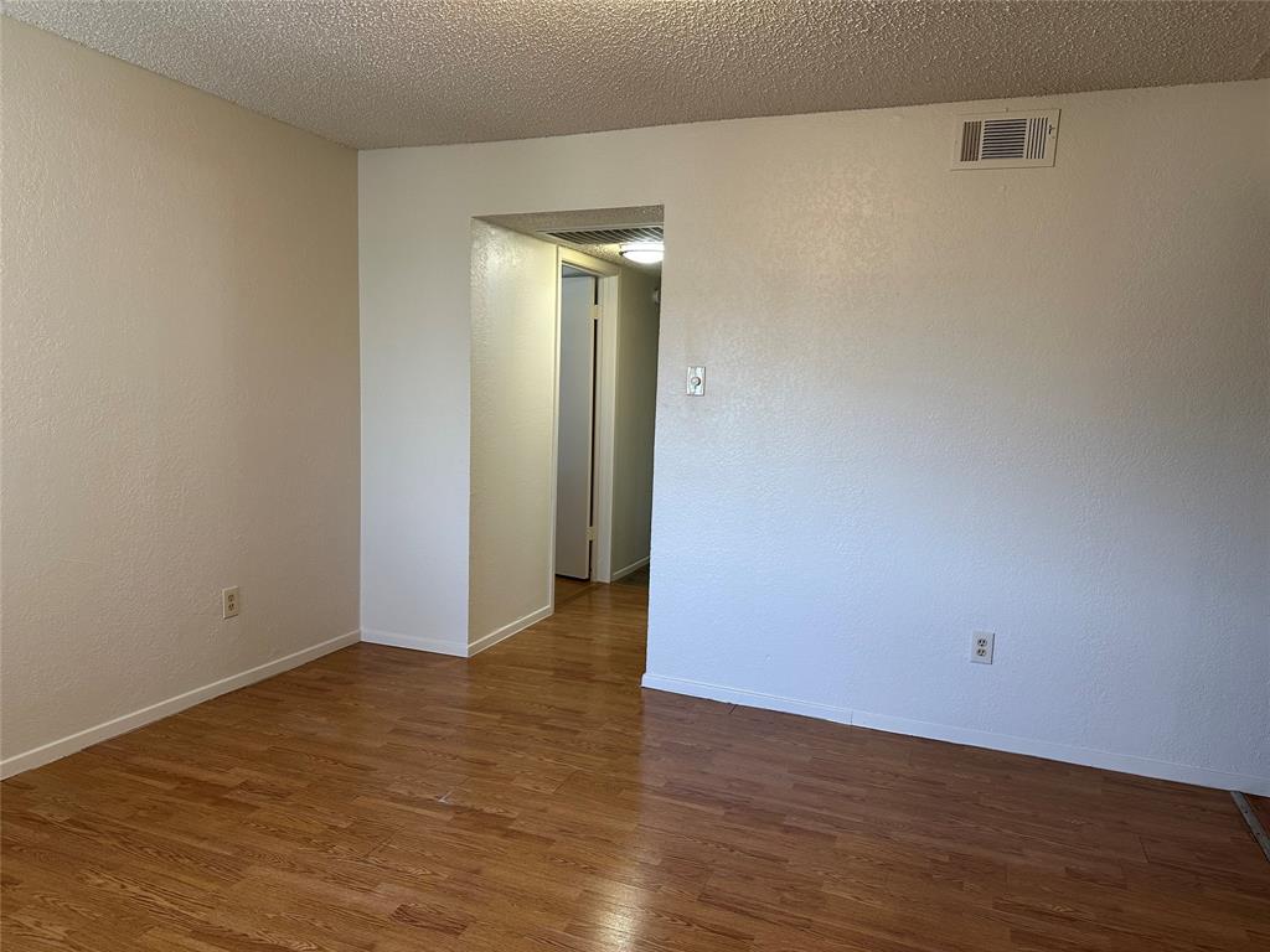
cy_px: 476
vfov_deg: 56.8
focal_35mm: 24
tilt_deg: -6.3
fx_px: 881
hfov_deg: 71.6
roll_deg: -1.8
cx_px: 635
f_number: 1.78
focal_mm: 6.86
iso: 200
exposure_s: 1/120
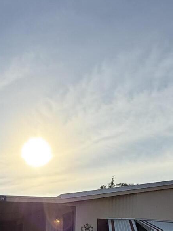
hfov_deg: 30.2
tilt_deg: -6.2
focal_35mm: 48
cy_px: 291
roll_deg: -2.9
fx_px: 320
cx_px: 93
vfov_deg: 31.7
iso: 64
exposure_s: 1/3125
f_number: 2.2
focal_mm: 2.22
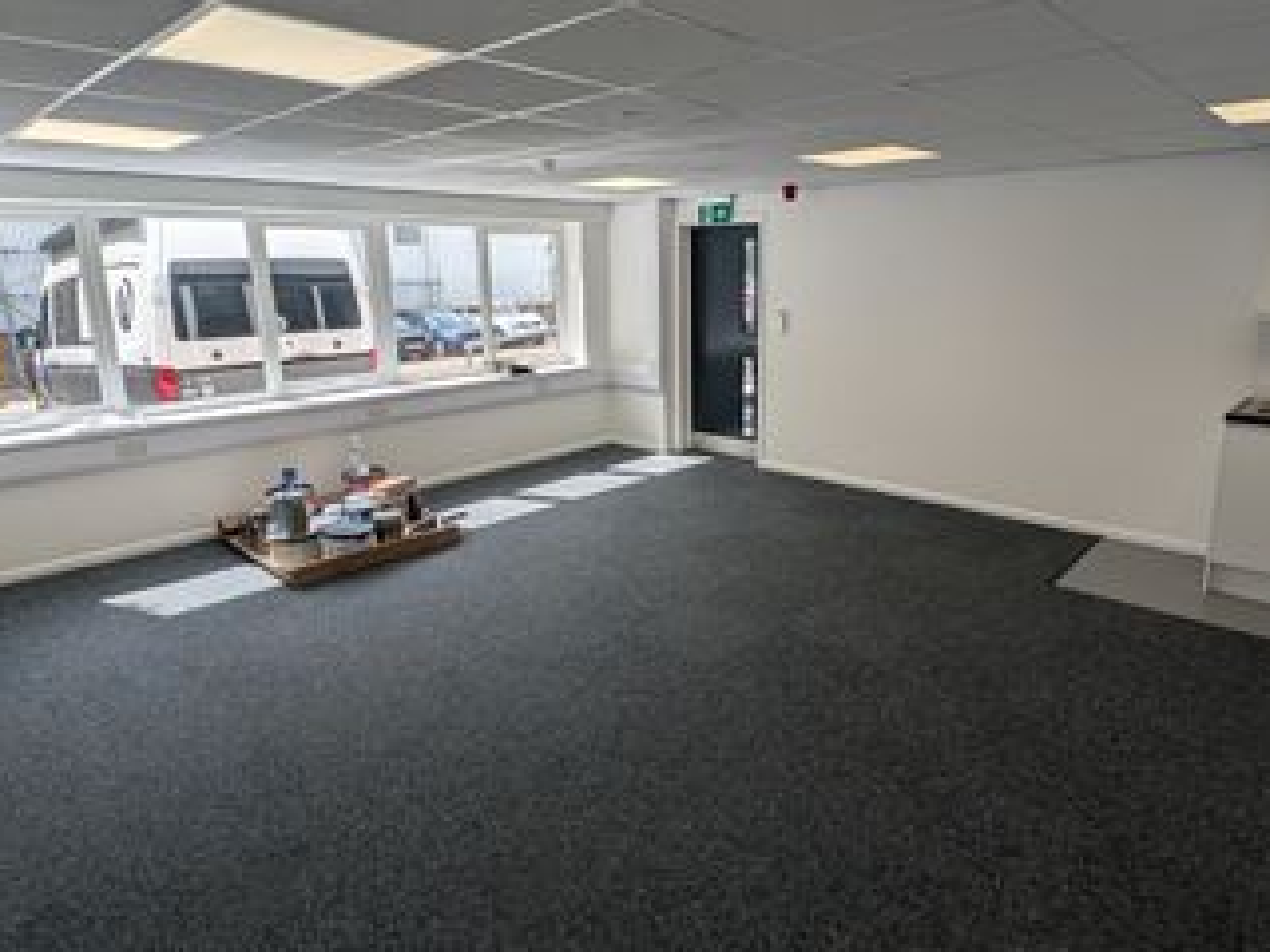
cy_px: 436
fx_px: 550
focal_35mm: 15
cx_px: 655
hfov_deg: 98.1
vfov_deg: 81.6
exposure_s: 1/646
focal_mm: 2.23
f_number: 1.95
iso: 37
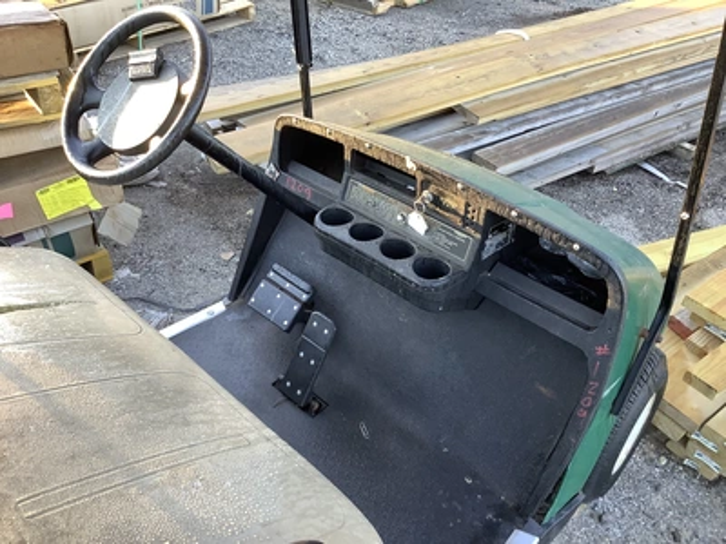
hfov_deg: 58.4
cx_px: 363
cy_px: 272
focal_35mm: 31
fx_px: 650
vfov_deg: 45.4
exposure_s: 1/60
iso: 80
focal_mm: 3.3
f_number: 2.4
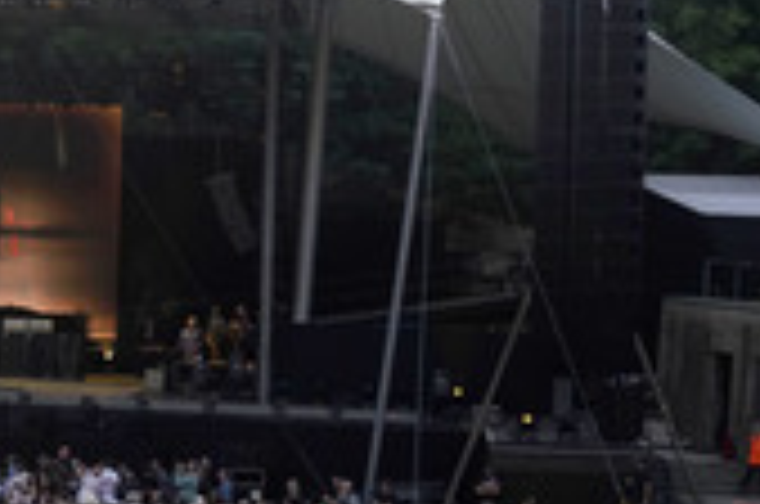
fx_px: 2255
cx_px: -160
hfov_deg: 18.1
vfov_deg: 12.7
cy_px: 180
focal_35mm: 107
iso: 1250
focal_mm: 40
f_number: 5.6
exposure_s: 1/800
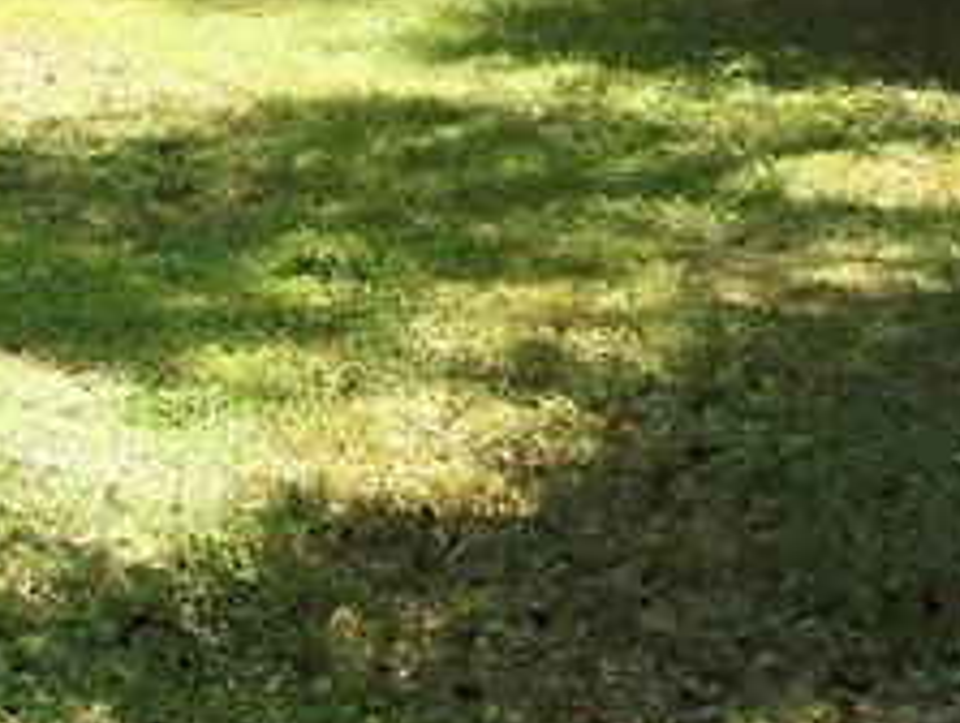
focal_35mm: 110
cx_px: -667
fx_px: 3056
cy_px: -52
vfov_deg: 13.3
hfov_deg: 15.7
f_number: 3.3
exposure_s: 1/320
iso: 100
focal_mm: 4.3
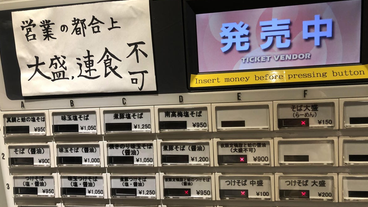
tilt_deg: -10.5
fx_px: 302
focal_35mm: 31
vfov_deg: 37.7
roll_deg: +3.2
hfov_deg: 62.6
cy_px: 116
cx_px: 185
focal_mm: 3.99
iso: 40
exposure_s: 1/17
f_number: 1.8
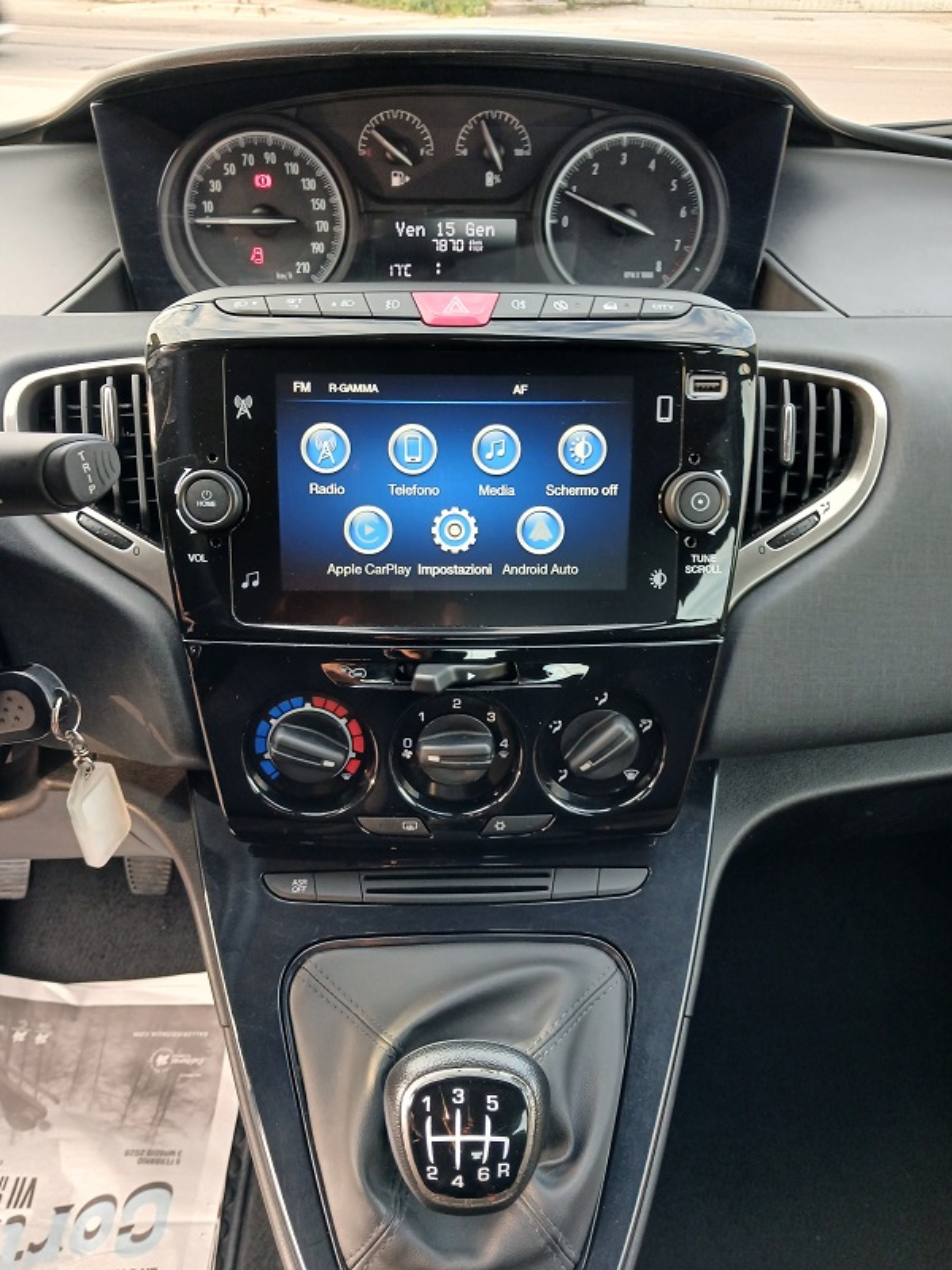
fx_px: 990
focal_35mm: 27
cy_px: 635
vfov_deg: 65.3
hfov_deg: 51.4
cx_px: 476
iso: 160
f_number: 1.8
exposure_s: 1/50
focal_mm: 3.98
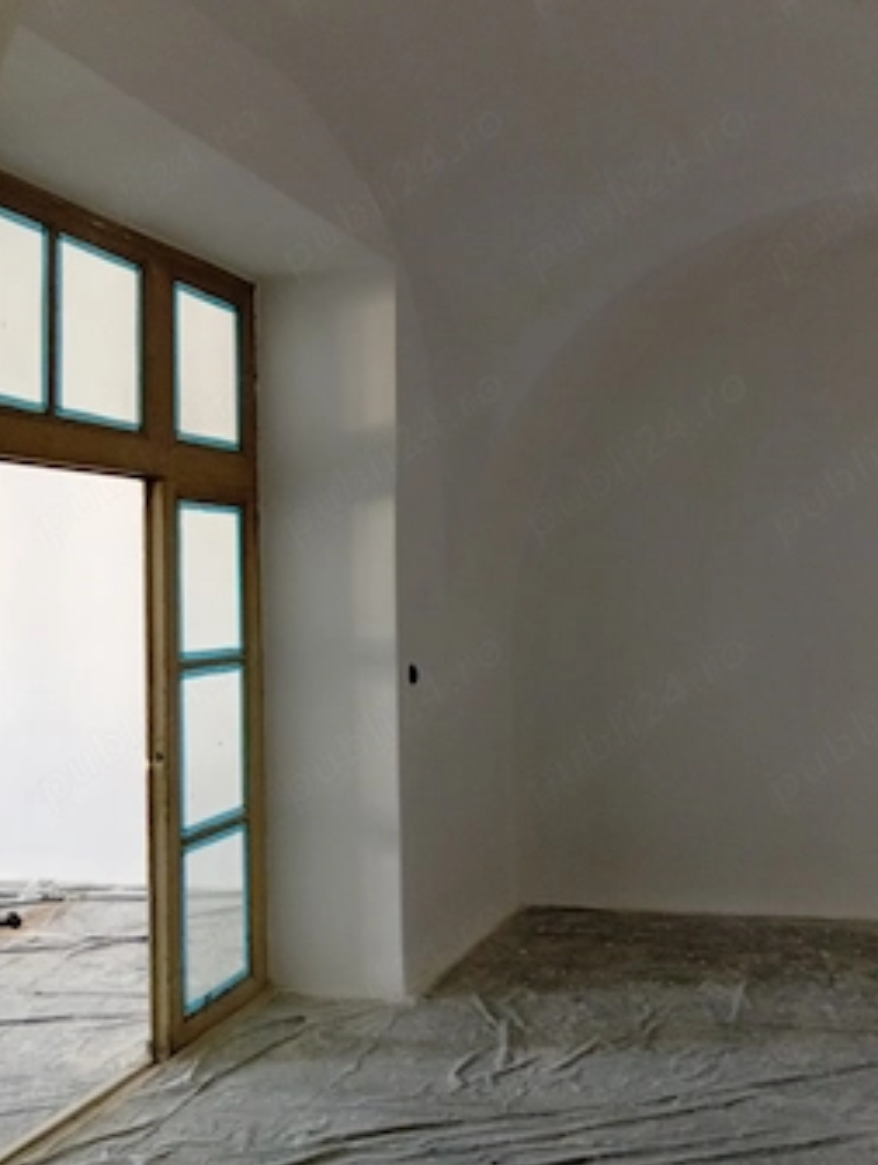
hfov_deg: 44.1
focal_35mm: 32
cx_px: 514
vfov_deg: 56.6
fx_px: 1079
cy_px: 510
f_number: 1.8
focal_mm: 3.84
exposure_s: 1/33.3
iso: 375
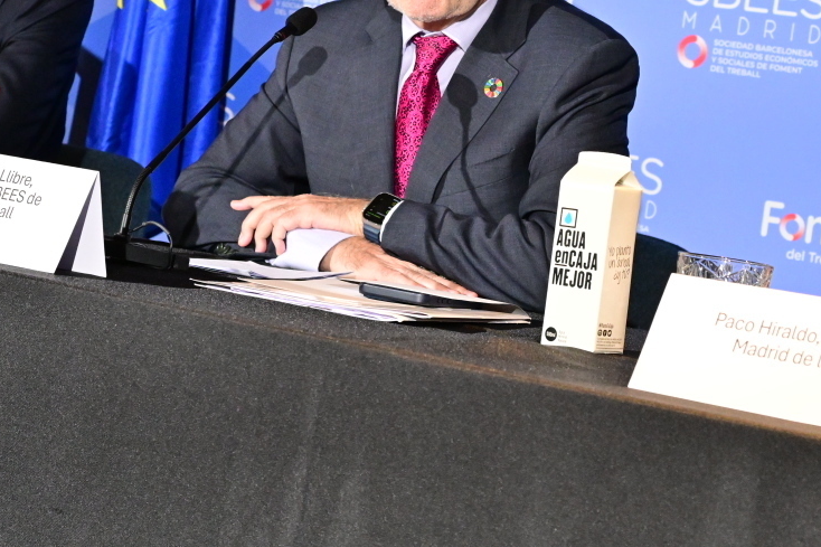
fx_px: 2417
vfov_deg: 12.7
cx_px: 527
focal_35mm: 106
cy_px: -49
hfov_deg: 19.2
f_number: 5.6
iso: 4000
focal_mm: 48
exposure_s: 1/250
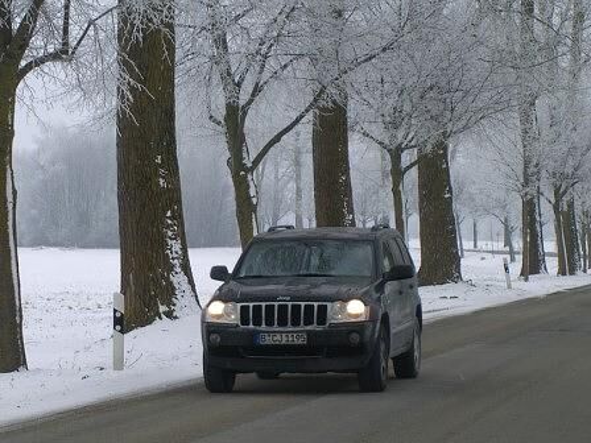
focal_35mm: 114
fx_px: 1946
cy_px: 222
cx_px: 296
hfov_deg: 17.3
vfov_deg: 13.0
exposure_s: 1/200
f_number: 5.1
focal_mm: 23.7
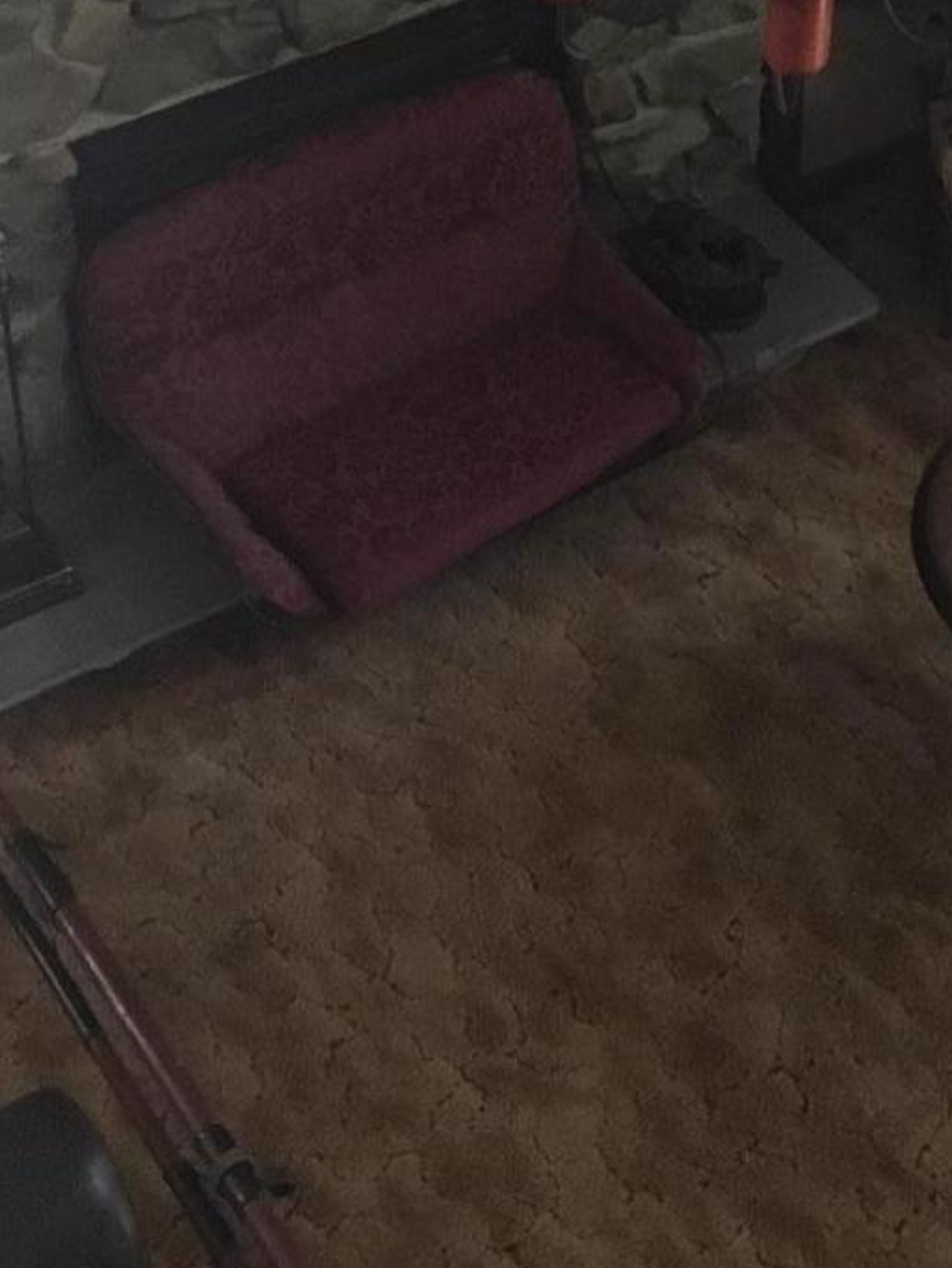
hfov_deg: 17.2
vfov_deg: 21.4
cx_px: 751
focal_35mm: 85
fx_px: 3115
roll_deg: -1.9
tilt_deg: -31.2
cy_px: -236
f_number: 2.2
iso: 400
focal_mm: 4.15
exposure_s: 1/15
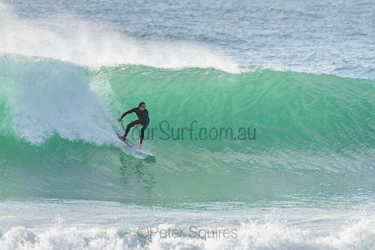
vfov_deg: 2.2
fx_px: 6379
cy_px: 112
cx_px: 146
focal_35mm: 612
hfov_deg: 3.4
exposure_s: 1/2000
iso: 320
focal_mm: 500
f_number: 5.6
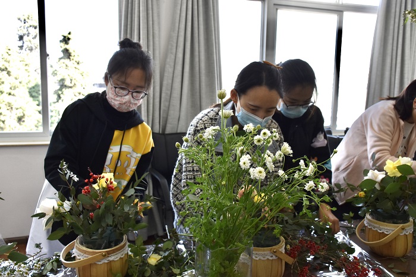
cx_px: 208
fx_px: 398
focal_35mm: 34
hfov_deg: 55.1
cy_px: 138
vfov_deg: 38.3
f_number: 6.7
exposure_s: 1/180
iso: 400
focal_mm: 23
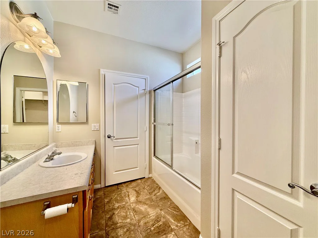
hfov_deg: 102.1
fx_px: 129
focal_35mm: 14
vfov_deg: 85.7
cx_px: 159
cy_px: 119
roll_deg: +0.1
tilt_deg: -0.2
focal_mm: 2.22
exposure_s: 1/120
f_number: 2.2
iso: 125
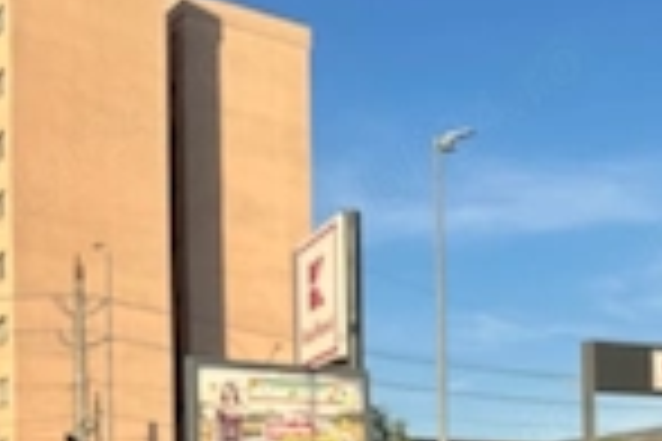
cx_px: 527
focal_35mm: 68
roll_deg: +1.1
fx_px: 1250
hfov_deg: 29.0
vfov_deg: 18.7
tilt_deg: +2.3
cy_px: 558
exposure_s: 1/2353
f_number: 1.78
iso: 80
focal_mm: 6.86
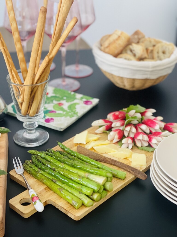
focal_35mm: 64
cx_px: 88
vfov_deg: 30.3
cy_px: 118
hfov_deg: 22.9
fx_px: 436
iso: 250
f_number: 2.2
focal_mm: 7.5
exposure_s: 1/102
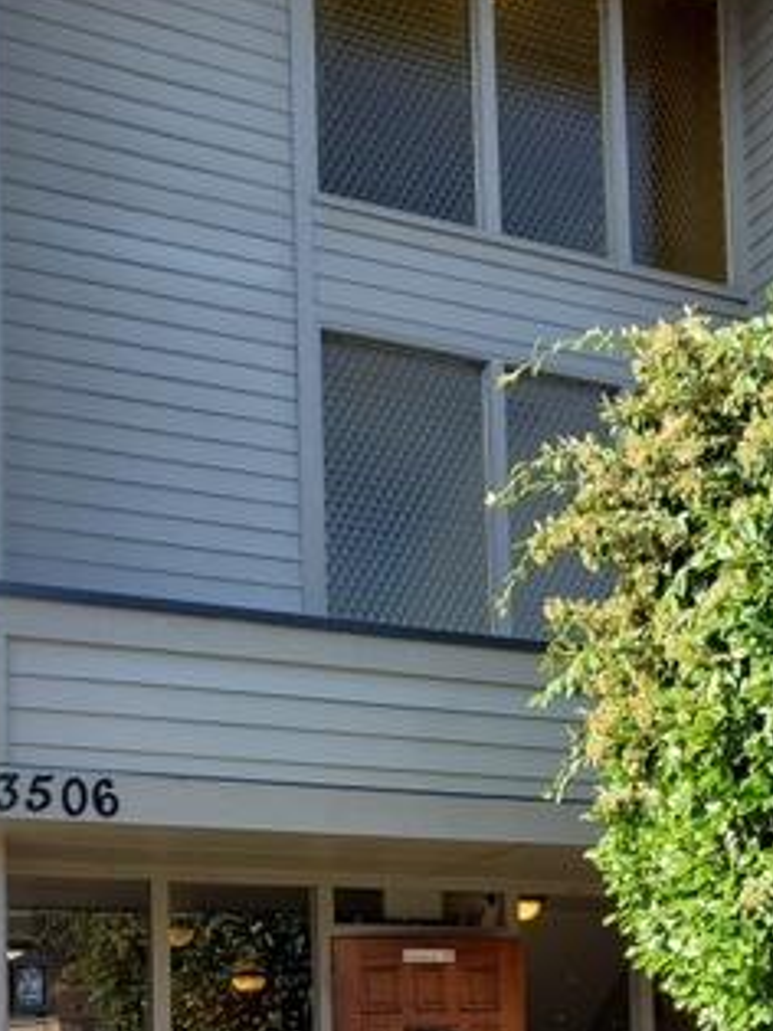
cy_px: 944
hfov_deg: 26.3
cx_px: 567
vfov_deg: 33.0
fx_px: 1639
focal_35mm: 55
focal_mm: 4.3
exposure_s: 1/325
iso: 50
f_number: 2.4
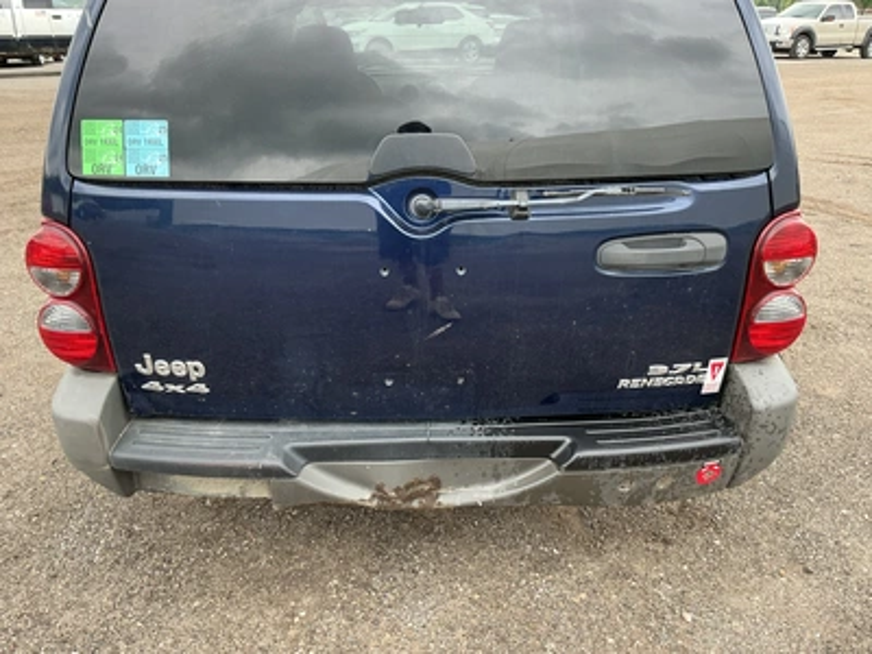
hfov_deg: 63.4
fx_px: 705
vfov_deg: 49.7
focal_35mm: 28
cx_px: 436
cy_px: 327
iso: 16
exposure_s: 1/122
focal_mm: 3
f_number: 1.8
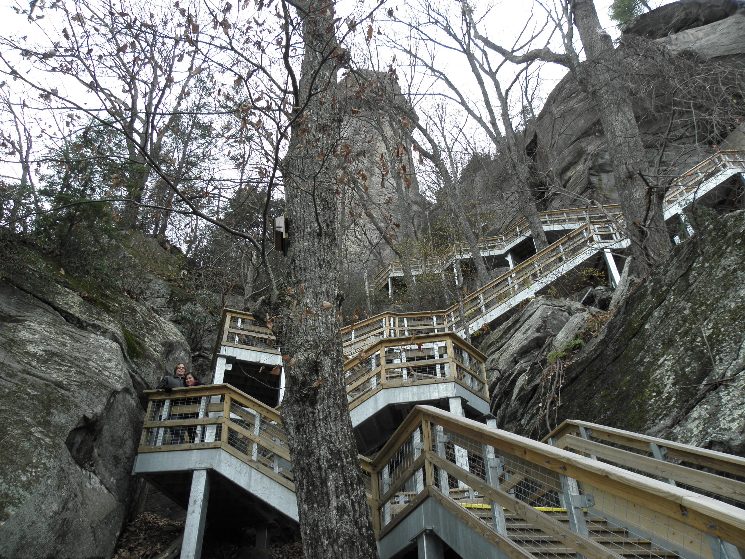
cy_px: 280
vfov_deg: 53.1
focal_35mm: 26
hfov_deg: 67.3
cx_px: 372
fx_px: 560
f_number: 3.5
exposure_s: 1/80
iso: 64
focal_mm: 4.6
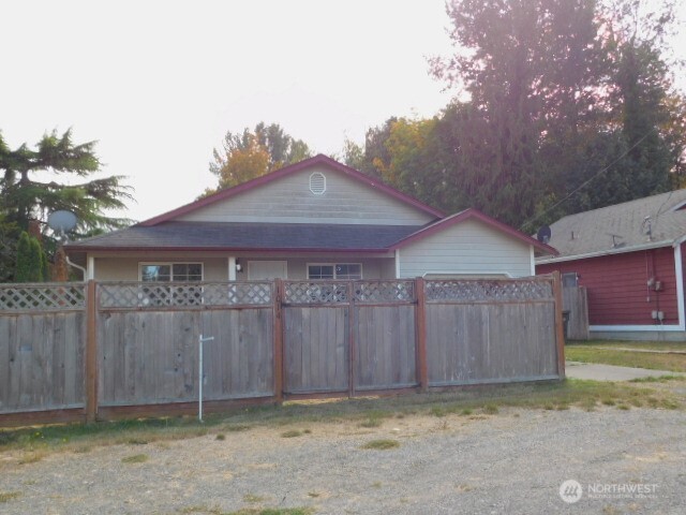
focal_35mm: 36
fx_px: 713
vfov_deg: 39.7
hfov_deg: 51.4
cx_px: 343
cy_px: 258
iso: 125
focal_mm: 6.3
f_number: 3.5
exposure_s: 1/320
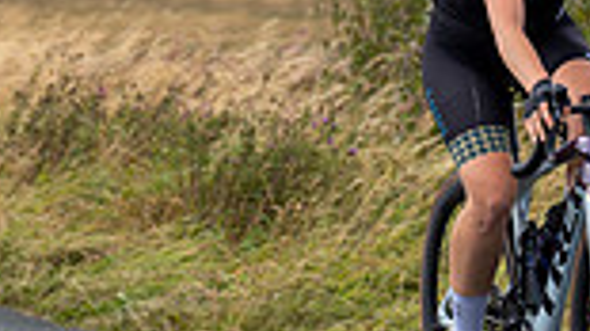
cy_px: -150
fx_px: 5520
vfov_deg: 3.4
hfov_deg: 6.1
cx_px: -263
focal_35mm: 353
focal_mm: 90
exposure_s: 1/800
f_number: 4
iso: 100
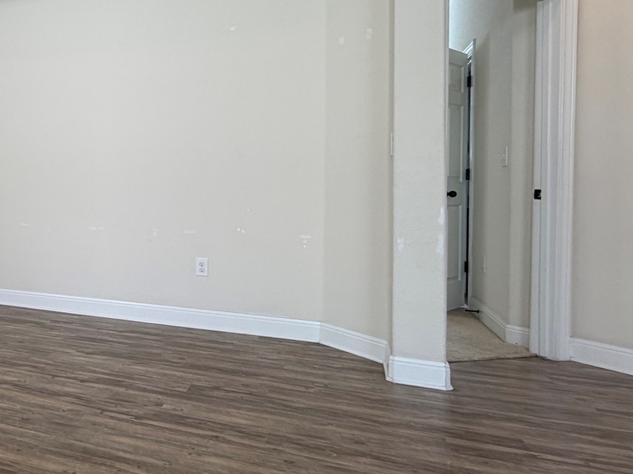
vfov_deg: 44.0
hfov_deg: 48.0
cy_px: 195
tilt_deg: +0.2
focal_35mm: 32
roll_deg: -0.6
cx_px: 15
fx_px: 585
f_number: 2.2
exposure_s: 1/120
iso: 80
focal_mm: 2.22
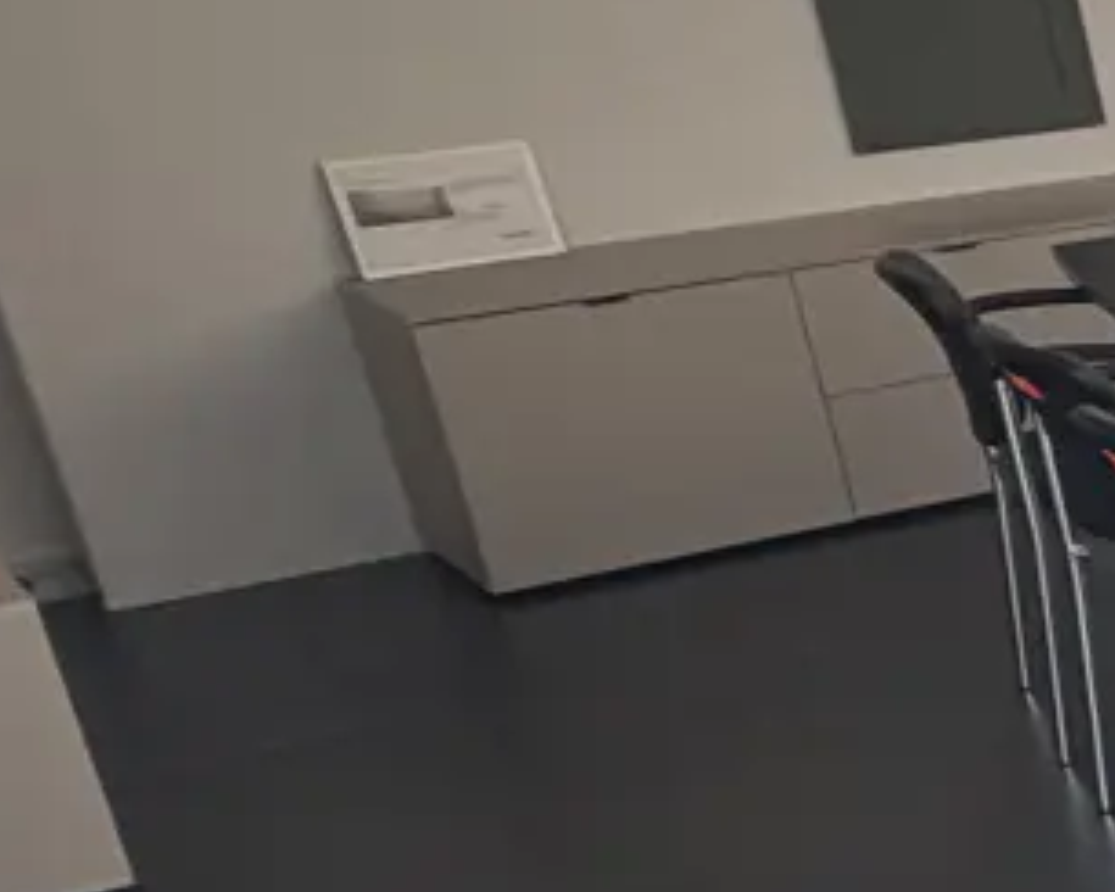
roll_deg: +2.8
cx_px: 3023
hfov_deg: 12.9
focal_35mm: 86
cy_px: 581
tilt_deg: -18.0
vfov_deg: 17.8
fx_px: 2838
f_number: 2.2
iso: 50
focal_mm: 2.22
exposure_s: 1/121
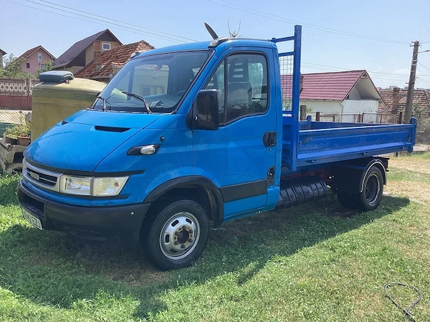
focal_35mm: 31
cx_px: 215
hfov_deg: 58.4
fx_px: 385
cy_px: 161
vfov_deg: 45.4
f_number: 2.4
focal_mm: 3.3
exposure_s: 1/578
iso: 25
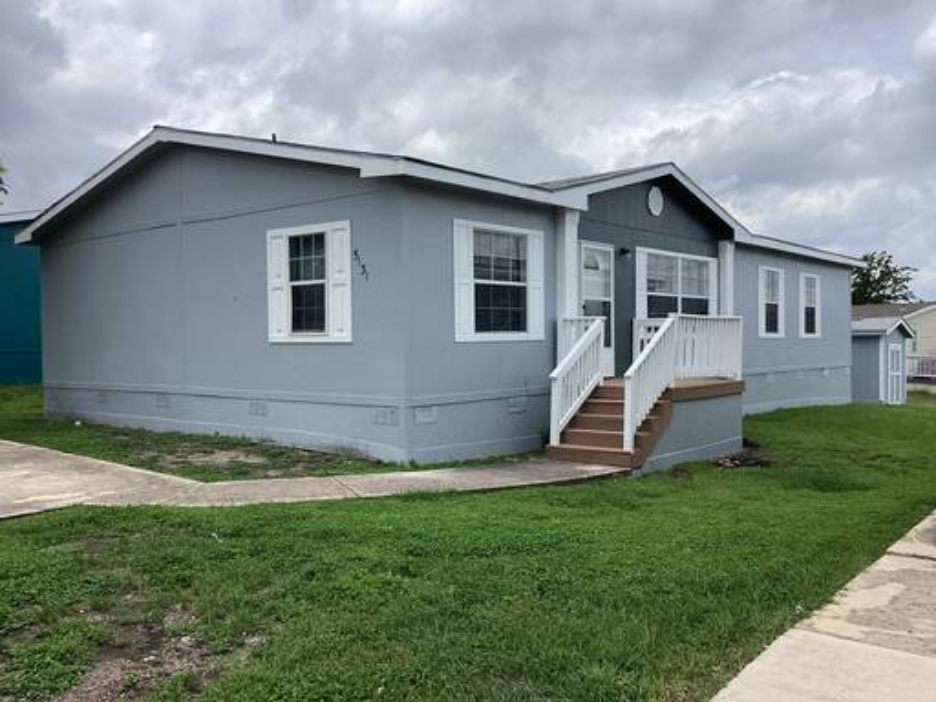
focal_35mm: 31
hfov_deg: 58.4
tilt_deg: -0.5
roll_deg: +1.0
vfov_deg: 45.4
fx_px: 838
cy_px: 351
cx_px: 468
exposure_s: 1/1852
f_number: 2.4
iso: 25
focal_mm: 3.3
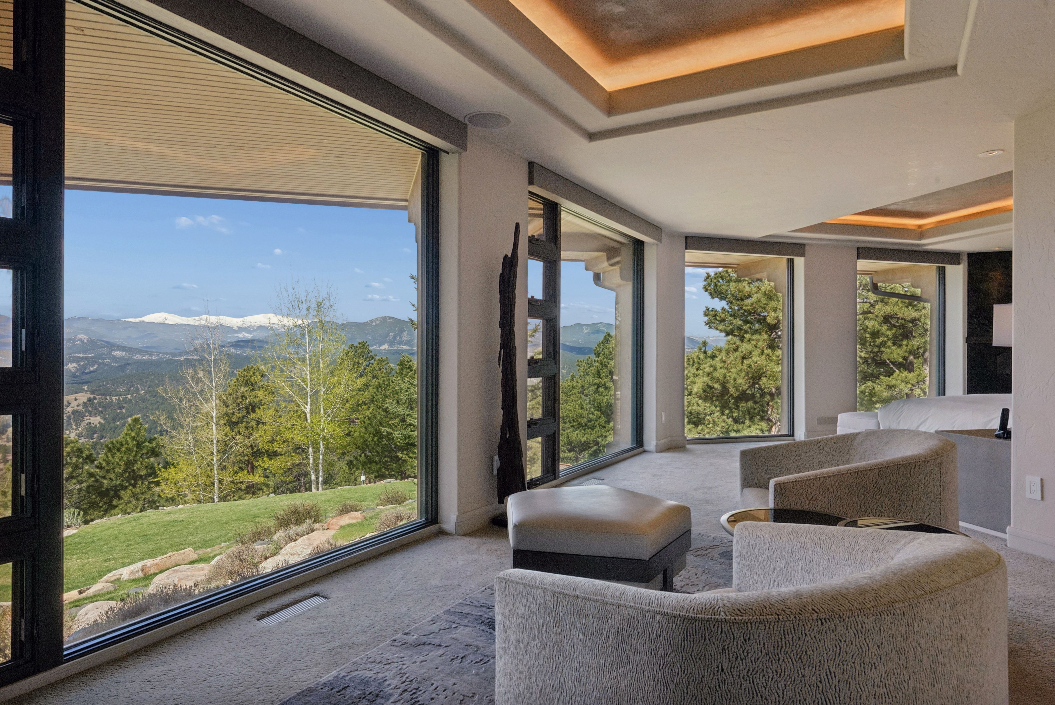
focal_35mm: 21
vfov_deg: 59.6
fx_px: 616
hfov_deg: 81.2
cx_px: 528
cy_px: 352
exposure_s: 1/125
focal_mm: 21
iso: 400
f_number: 16
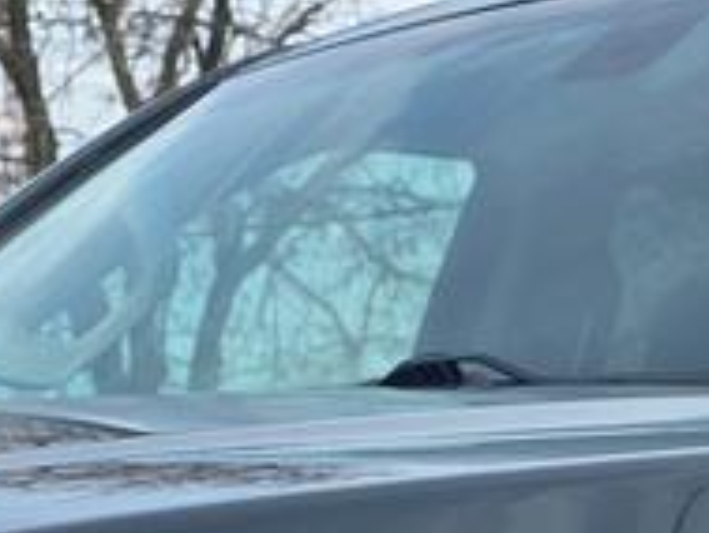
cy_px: 1378
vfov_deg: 8.5
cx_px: 428
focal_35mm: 156
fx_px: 3197
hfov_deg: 12.6
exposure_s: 1/2517
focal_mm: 6.3
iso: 80
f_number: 1.7
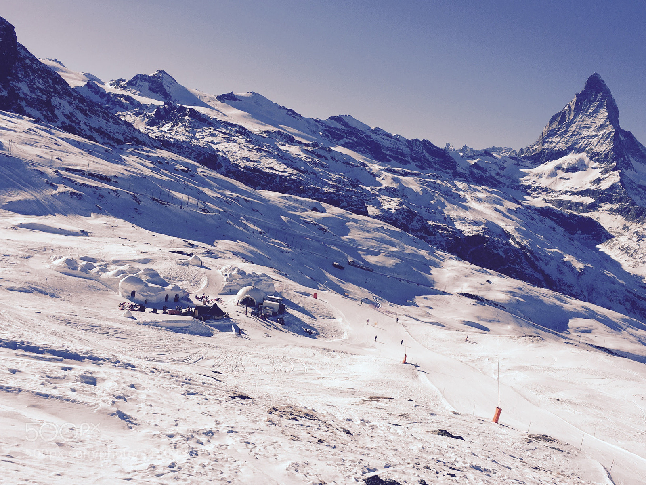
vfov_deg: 48.2
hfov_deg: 61.7
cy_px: 242
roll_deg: -1.2
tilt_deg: -7.3
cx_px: 323
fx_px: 541
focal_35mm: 29
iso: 32
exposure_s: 1/4950
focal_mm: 4.15
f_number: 2.2
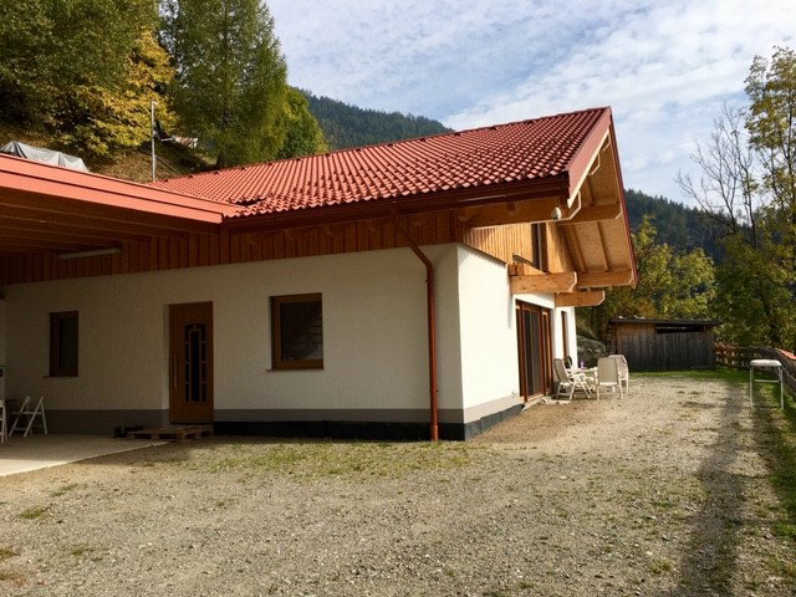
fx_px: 667
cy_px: 298
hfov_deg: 61.7
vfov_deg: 48.2
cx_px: 398
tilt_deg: +5.5
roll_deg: +2.3
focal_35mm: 29
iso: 25
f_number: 2.2
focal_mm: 4.15
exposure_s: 1/1637
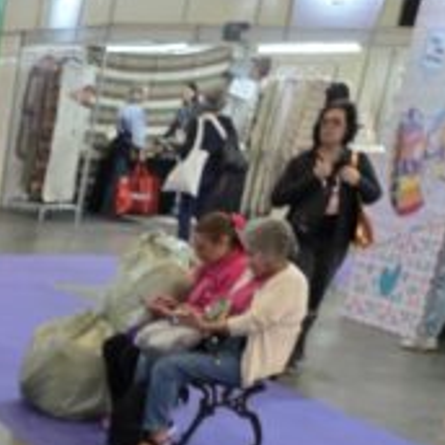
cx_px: -401
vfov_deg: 16.7
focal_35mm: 91
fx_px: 1324
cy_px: 730
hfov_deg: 15.7
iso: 320
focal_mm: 6.25
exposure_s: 1/120
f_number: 1.7
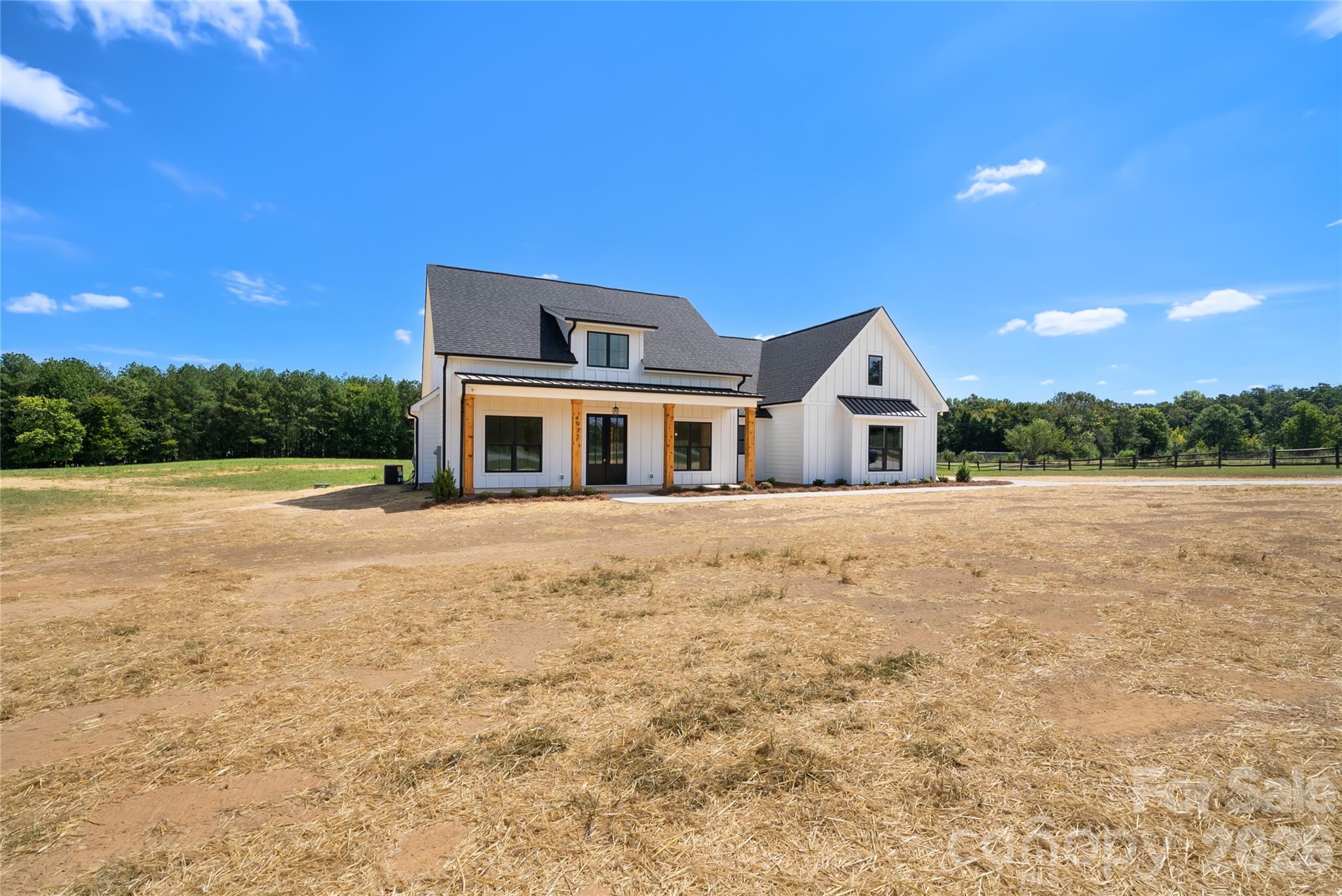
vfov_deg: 77.4
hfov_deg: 100.4
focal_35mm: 15
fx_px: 559
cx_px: 671
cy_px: 448
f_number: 11
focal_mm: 15
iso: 100
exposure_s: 1/60
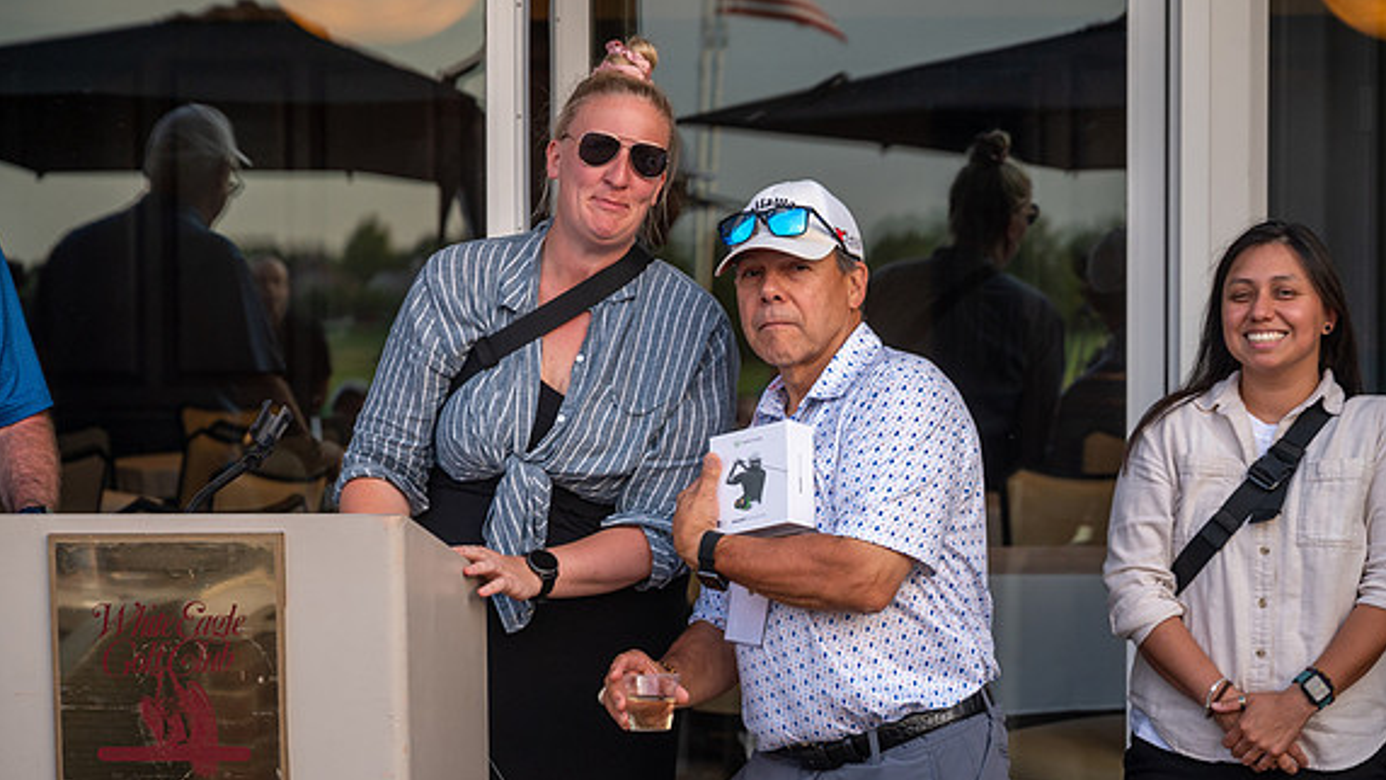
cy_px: 401
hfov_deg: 25.0
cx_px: 751
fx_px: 3124
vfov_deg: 14.2
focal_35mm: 85
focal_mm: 70
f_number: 4
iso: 500
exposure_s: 1/500
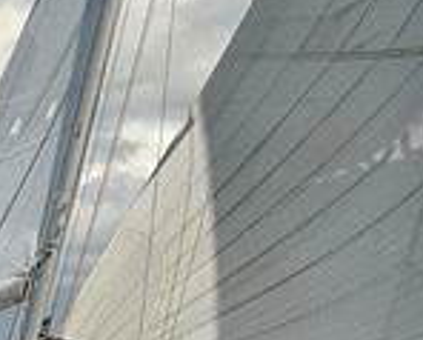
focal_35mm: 257
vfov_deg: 6.0
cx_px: 131
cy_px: 304
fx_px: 3224
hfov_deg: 7.5
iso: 320
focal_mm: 70
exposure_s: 1/800
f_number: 11
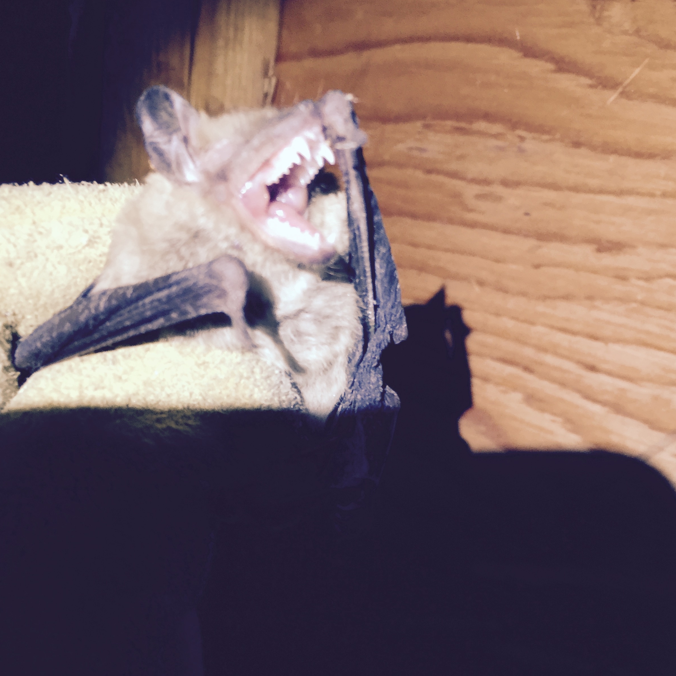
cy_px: 440
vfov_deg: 46.6
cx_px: 340
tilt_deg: -19.6
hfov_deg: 47.2
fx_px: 773
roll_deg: -8.0
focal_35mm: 35
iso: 50
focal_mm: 4.15
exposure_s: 1/15
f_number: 2.2
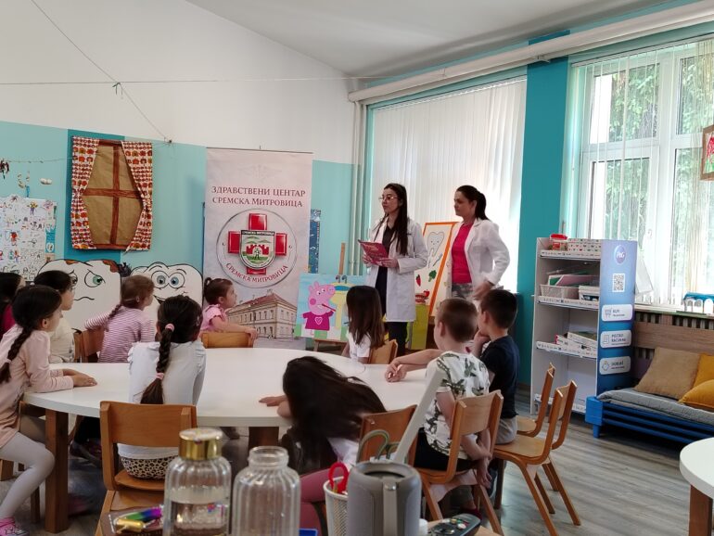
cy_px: 268
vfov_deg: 39.7
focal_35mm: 36
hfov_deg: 51.3
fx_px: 743
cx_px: 357
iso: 403
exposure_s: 1/50
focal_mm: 5.25
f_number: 1.75
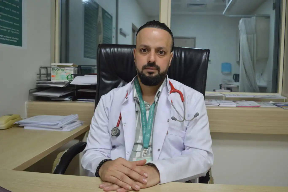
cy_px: 96
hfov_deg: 57.2
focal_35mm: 33
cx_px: 144
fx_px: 264
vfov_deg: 40.0
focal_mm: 22
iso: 400
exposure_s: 1/50
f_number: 3.8
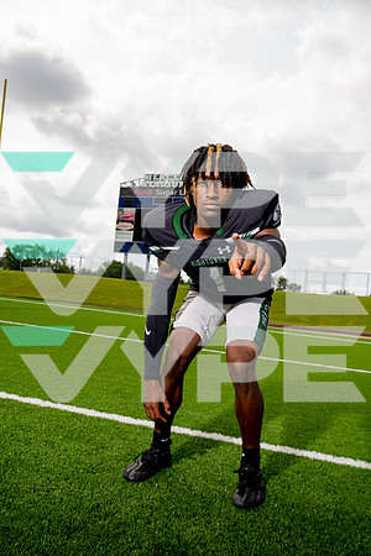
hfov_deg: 42.3
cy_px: 278
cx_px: 186
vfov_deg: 60.3
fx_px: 479
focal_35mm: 31
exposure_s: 1/250
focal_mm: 31
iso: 200
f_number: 8
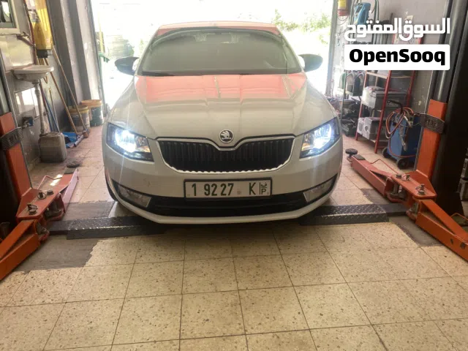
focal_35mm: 26
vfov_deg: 53.1
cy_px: 176
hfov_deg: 67.3
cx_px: 234
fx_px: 352
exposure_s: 1/100
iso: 40
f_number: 1.8
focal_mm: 4.25
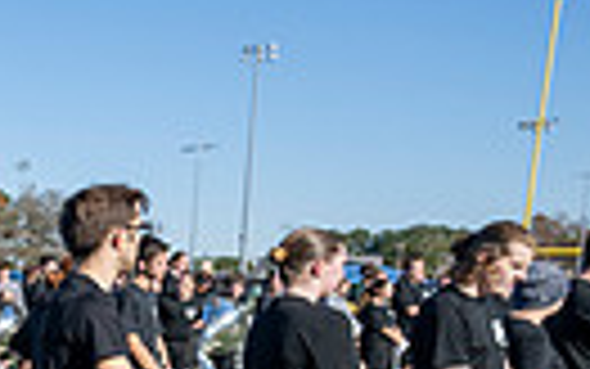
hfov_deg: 16.7
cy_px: 520
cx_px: -622
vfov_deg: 13.8
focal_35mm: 90
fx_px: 1448
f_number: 5
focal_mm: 20
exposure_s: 1/2000
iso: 320
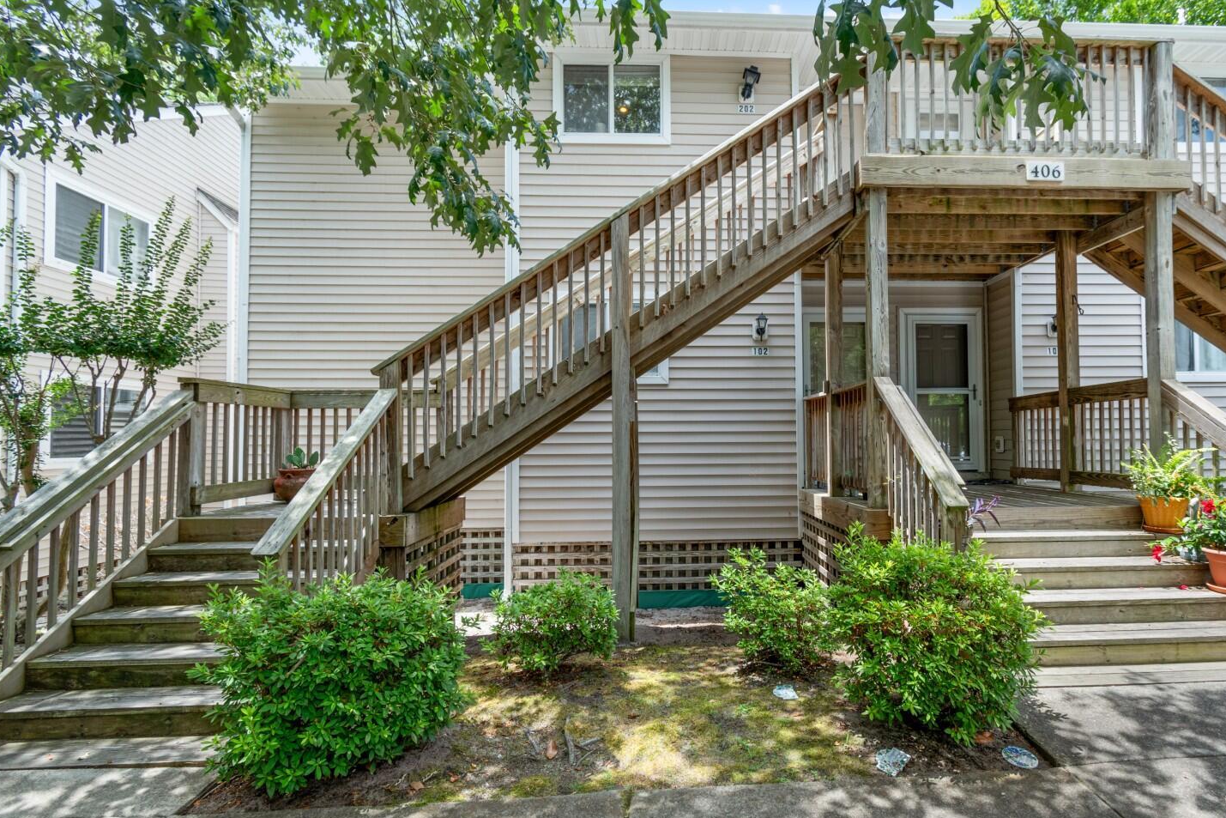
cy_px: 421
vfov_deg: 70.4
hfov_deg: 92.8
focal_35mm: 17
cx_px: 689
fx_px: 579
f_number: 6.3
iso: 100
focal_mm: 10
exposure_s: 1/160
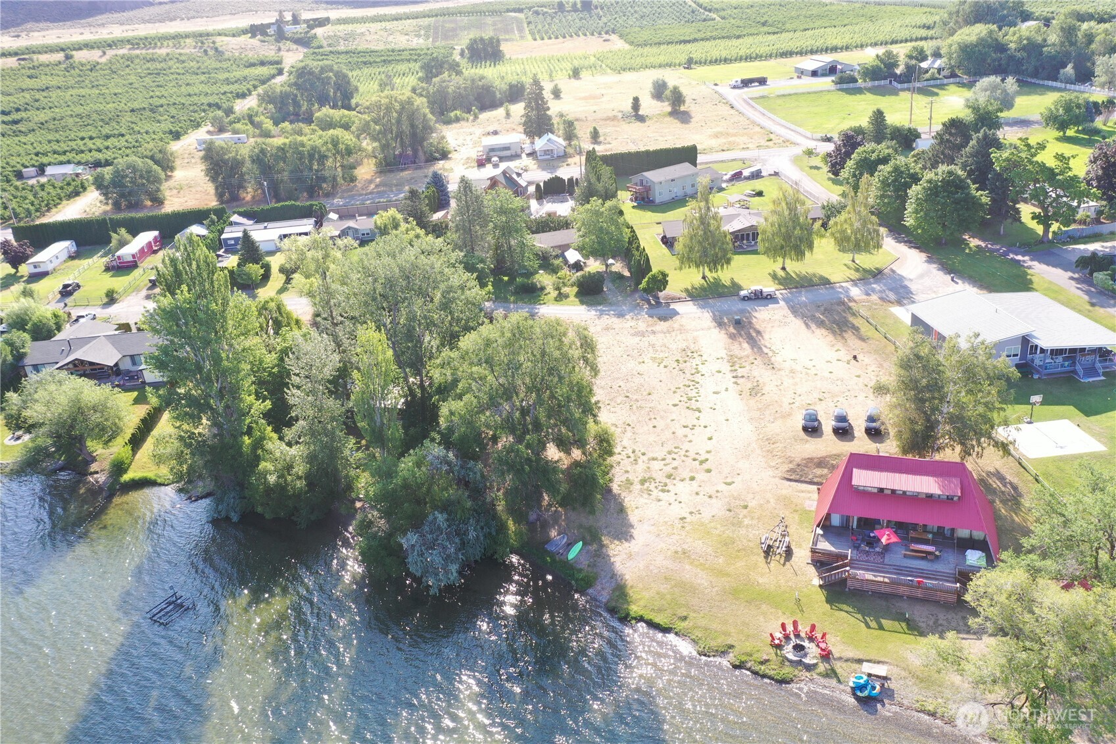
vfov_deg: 46.4
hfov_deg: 65.5
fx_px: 868
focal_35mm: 28
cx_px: 558
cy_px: 372
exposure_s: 1/160
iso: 100
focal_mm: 10.26
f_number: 4.5
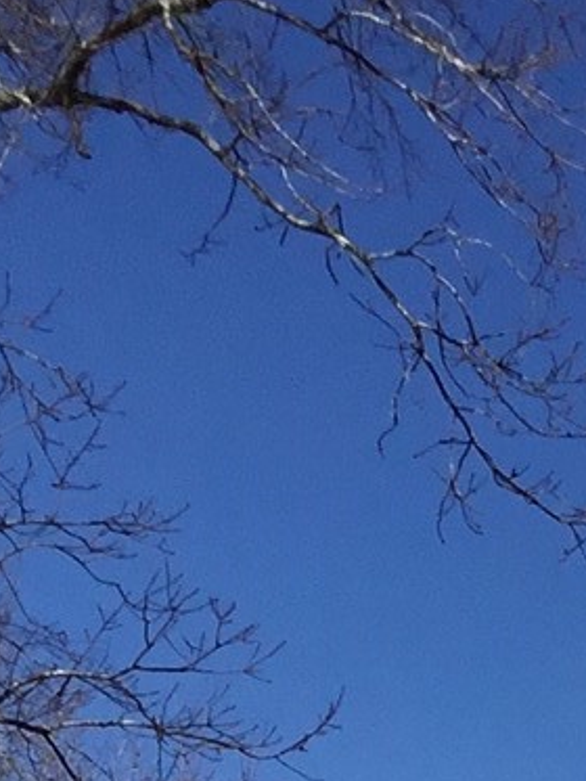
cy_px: 1998
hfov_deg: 8.5
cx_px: 927
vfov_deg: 9.9
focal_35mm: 170
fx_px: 3835
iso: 25
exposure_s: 1/1988
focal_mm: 3.3
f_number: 2.4
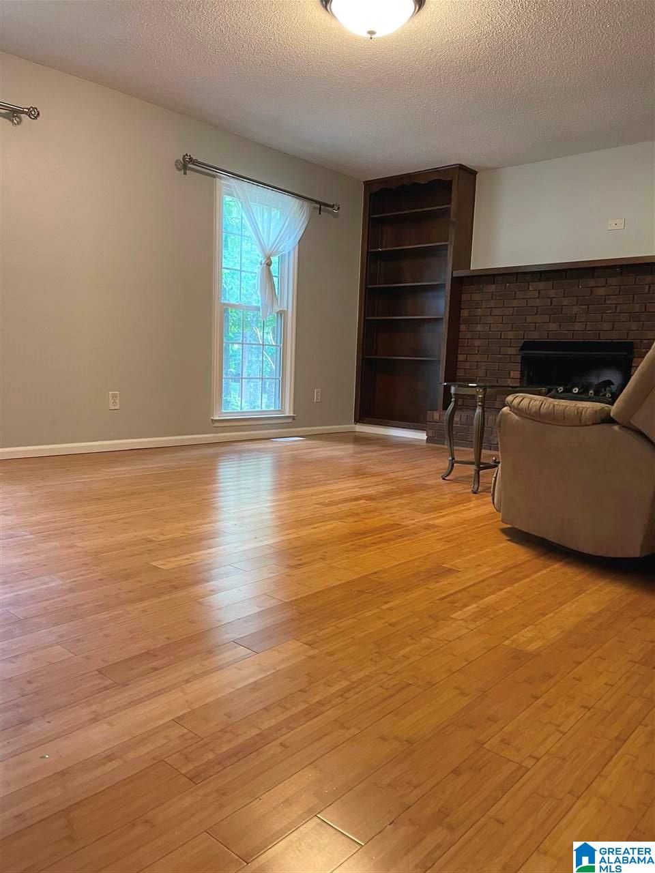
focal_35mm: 26
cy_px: 436
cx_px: 328
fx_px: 656
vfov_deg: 67.3
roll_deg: -2.3
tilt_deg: -7.6
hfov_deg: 53.1
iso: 400
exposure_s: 1/40
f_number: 1.6
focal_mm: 5.1
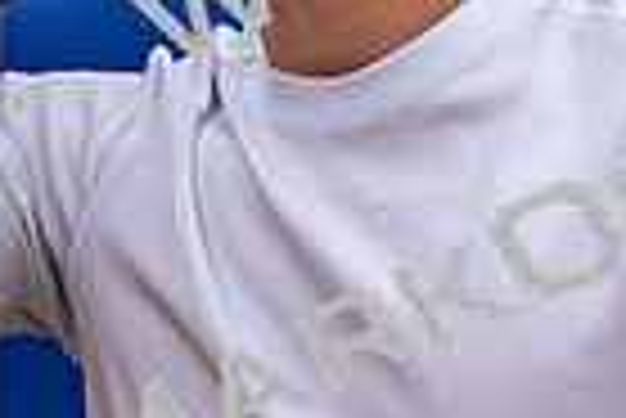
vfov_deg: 2.4
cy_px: 74
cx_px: 685
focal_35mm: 563
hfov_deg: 3.7
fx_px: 9800
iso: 800
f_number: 2.8
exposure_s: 1/2500
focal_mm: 135
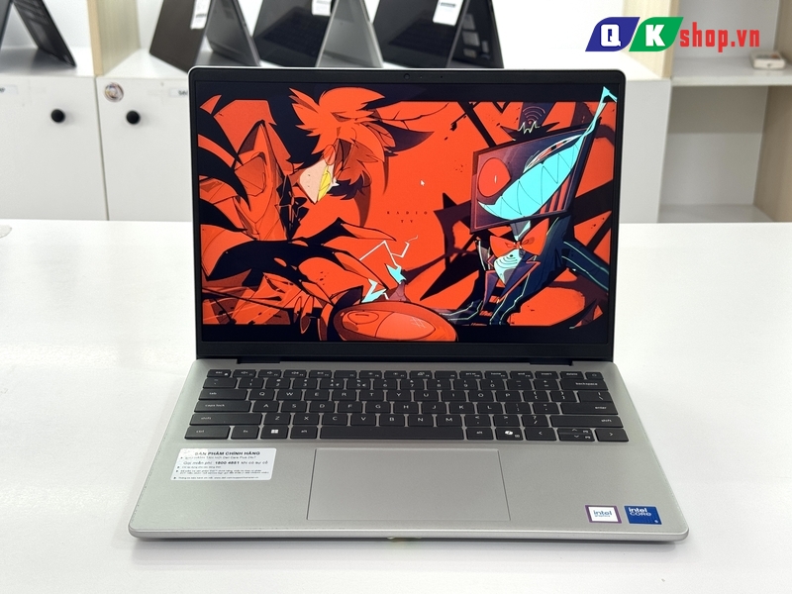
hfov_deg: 39.7
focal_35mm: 48
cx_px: 396
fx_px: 1098
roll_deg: +0.2
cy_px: 297
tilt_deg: -21.3
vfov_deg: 30.3
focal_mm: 6.76
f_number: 1.78
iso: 80
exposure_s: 1/121
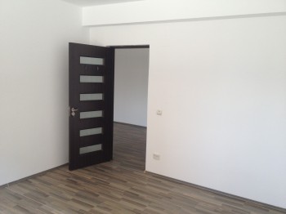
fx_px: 289
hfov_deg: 52.7
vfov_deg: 40.7
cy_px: 107
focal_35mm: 35
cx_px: 143
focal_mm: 4.28
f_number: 2.4
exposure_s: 1/120
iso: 100
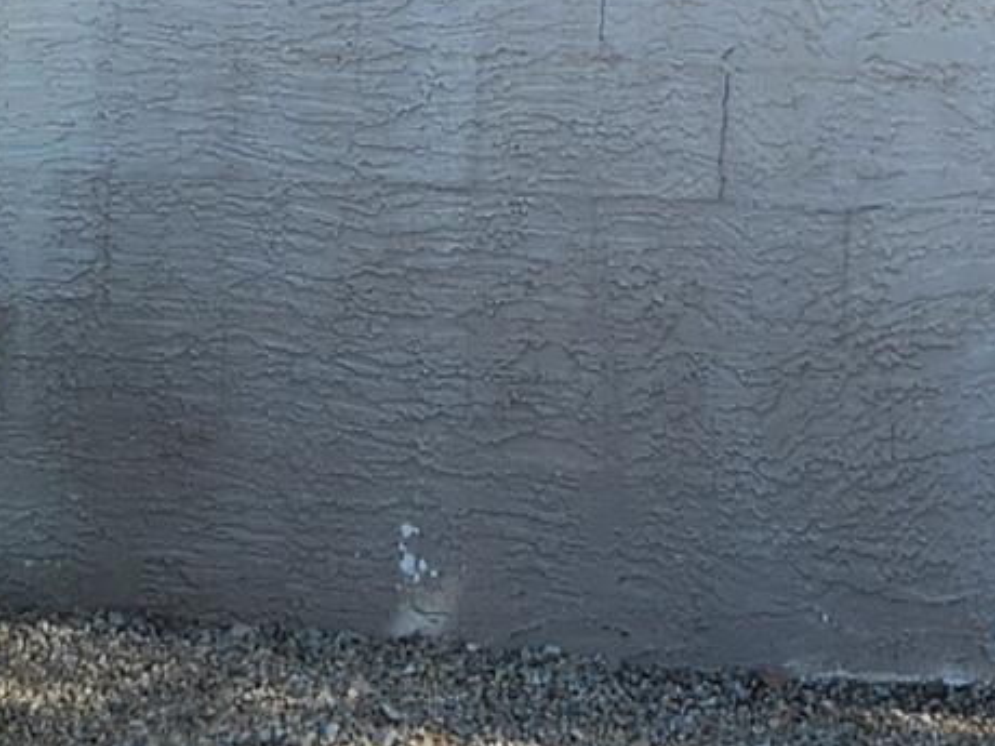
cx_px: 1073
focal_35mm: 150
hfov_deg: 12.9
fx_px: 4312
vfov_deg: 9.2
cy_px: -848
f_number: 1.8
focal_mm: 5.4
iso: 20
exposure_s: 1/559
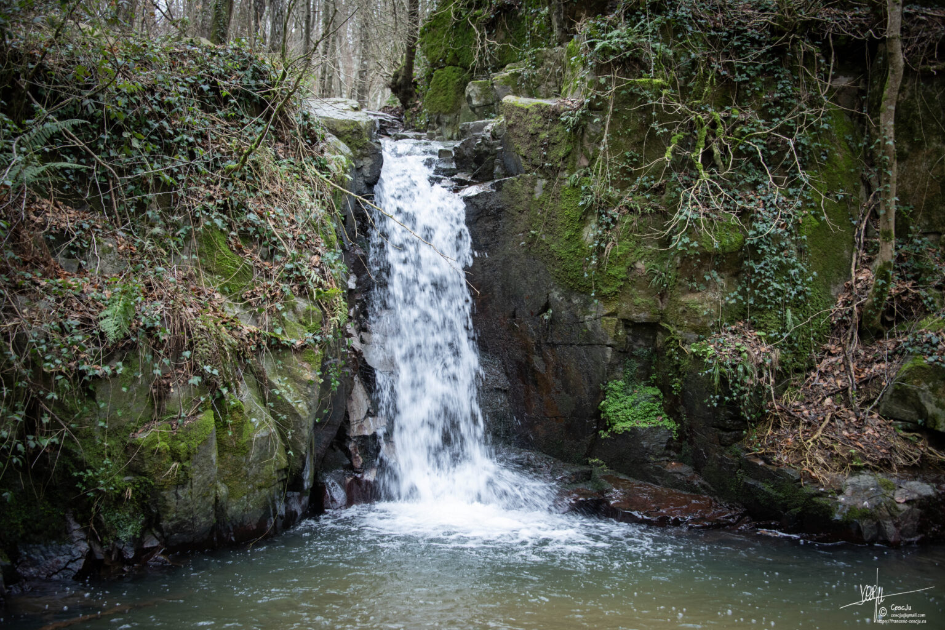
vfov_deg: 29.9
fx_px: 1181
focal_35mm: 45
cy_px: 315
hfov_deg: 43.6
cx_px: 472
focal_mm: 45
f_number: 4.5
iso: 400
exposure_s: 1/80
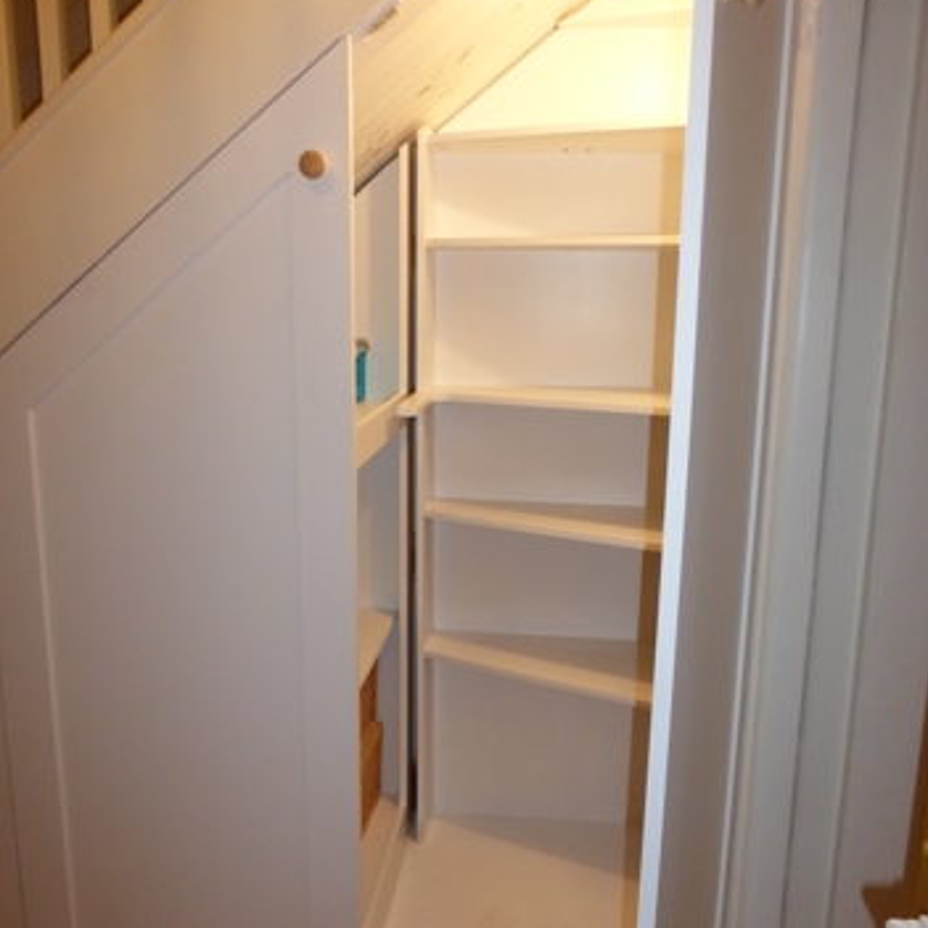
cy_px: 468
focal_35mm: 29
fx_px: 880
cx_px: 473
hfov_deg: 55.6
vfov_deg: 55.6
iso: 320
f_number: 3.3
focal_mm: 4.3
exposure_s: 1/60
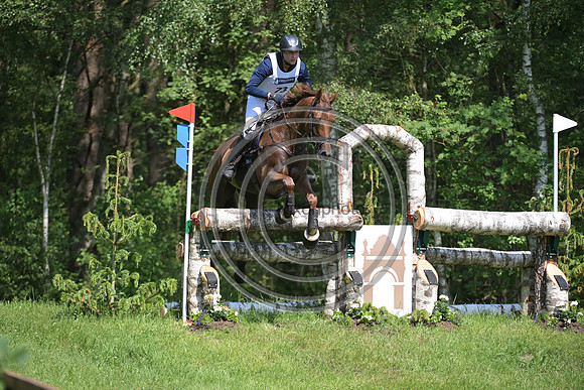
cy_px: 195
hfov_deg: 7.6
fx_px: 4381
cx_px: 292
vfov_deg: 5.1
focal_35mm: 270
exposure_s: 1/1250
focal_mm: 270
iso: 450
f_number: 5
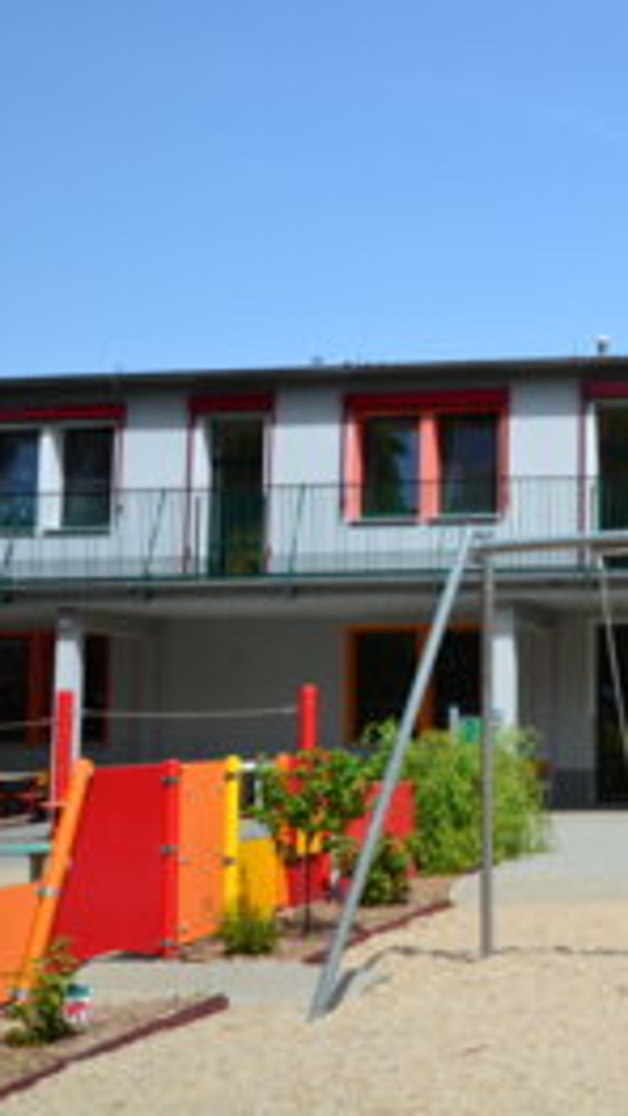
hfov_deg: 24.4
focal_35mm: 43
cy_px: 558
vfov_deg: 47.4
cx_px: 806
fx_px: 1273
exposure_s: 1/320
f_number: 10
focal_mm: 18
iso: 200
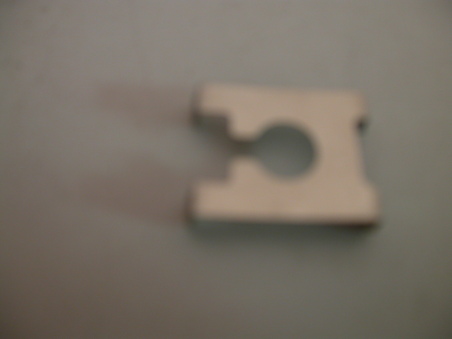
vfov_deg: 37.7
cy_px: 170
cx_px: 226
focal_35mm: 38
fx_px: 496
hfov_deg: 49.0
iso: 100
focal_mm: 7.85
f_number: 2.6
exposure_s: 1/30
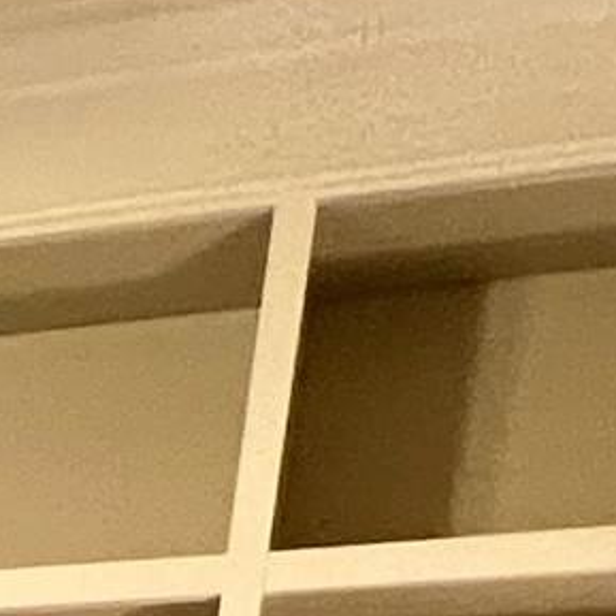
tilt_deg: -11.5
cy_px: 1880
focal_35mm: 122
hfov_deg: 11.2
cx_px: -1006
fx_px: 2456
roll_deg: -2.7
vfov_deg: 10.2
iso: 250
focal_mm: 1.57
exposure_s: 1/60
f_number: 1.8
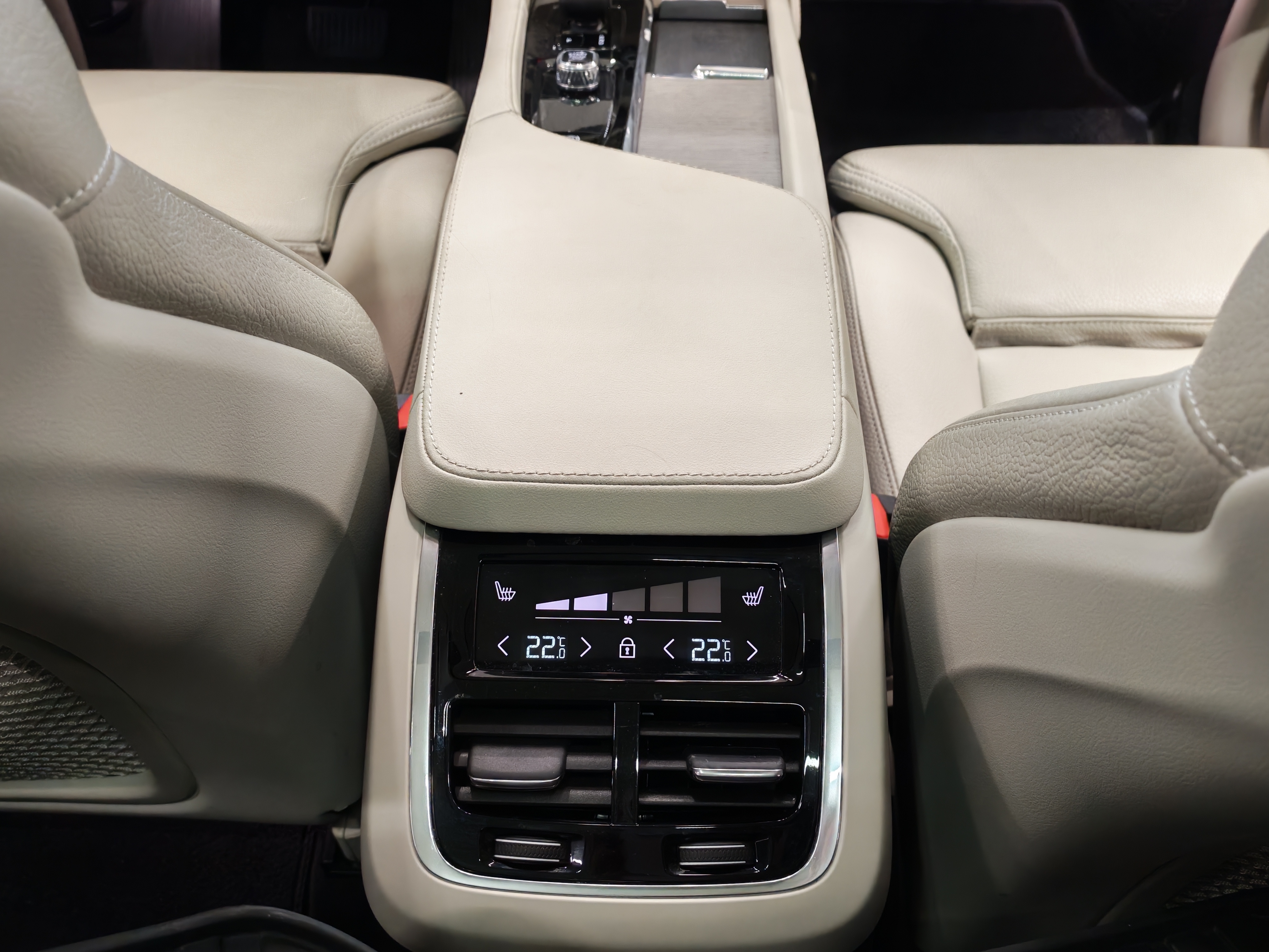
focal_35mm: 32
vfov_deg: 44.2
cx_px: 634
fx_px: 1173
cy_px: 476
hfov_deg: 56.8
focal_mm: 6.12
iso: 1553
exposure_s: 1/50
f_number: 1.9
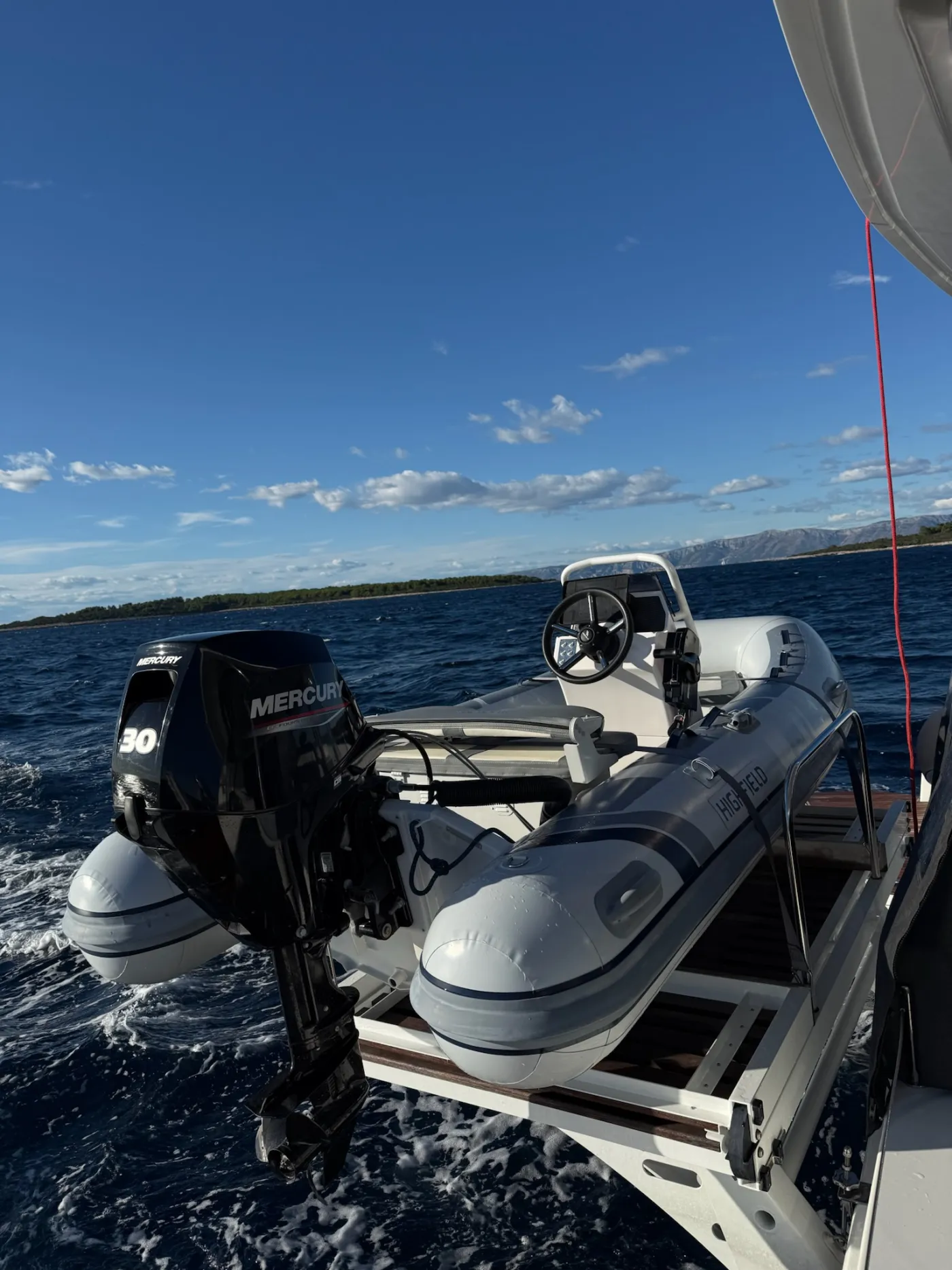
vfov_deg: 71.6
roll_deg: +5.7
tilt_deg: -3.3
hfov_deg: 56.8
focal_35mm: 24
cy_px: 635
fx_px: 880
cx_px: 476
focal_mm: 6.76
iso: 80
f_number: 1.78
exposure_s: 1/9091
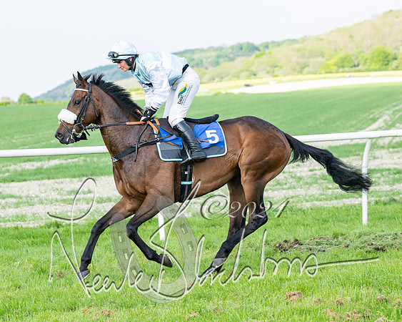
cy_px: 133
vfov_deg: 11.9
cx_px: 157
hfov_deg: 14.8
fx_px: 1541
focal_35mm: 130
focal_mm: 90
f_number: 4
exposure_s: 1/1600
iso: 400
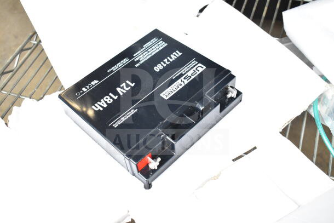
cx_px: 167
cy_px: 112
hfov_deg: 49.5
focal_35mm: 39
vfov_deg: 34.2
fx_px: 362
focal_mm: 26
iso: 1600
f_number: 6.3
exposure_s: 1/125
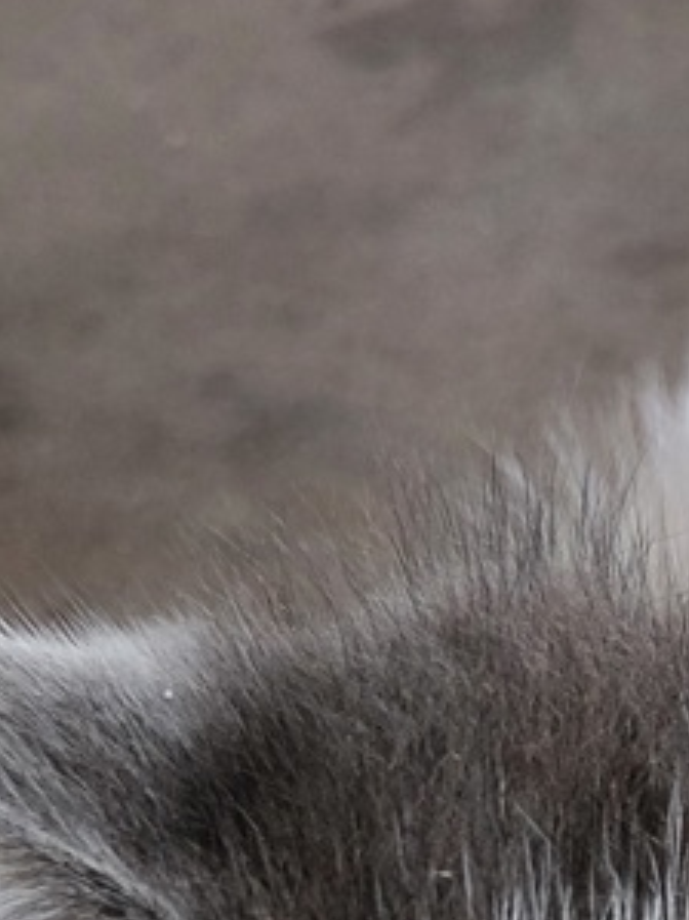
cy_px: 1215
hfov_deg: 15.4
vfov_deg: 20.1
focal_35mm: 89
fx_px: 2364
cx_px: 1003
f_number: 1.8
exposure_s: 1/100
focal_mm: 3.86
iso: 40
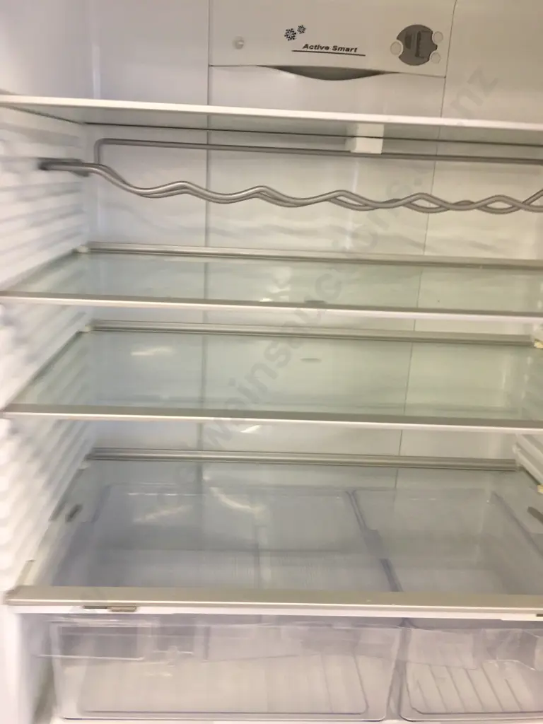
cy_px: 362
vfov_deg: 61.7
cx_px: 272
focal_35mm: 29
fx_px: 607
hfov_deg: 48.2
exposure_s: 1/17
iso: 32
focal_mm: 4.15
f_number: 2.2
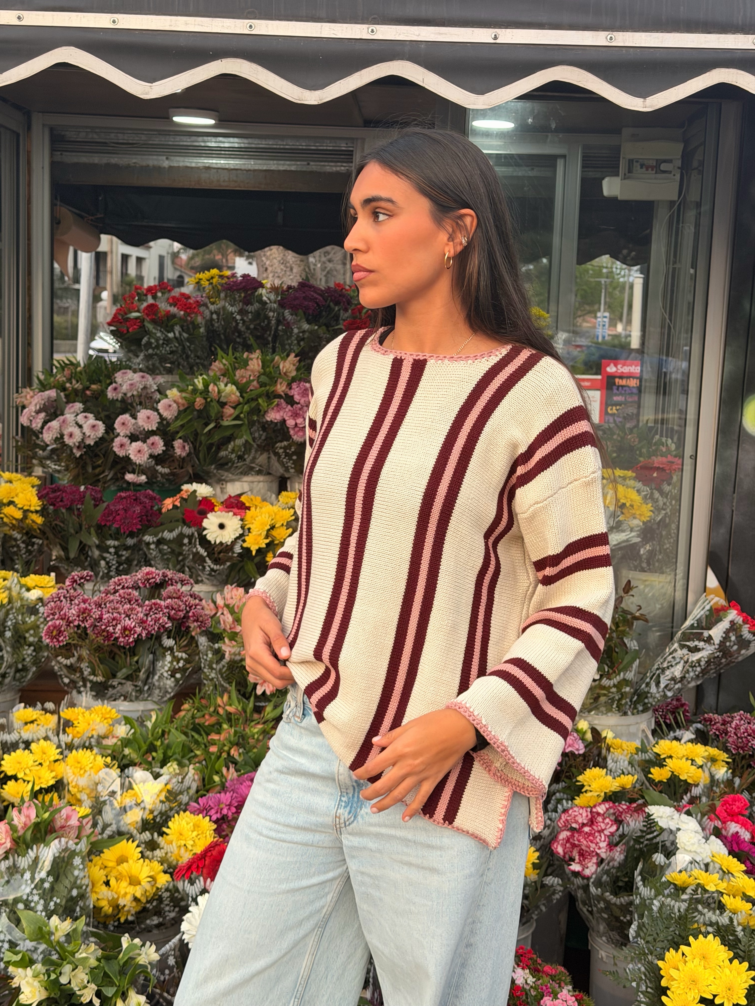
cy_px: 503
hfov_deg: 30.3
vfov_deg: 39.7
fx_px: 1396
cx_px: 378
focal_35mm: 48
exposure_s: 1/121
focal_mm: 6.76
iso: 50
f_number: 1.78
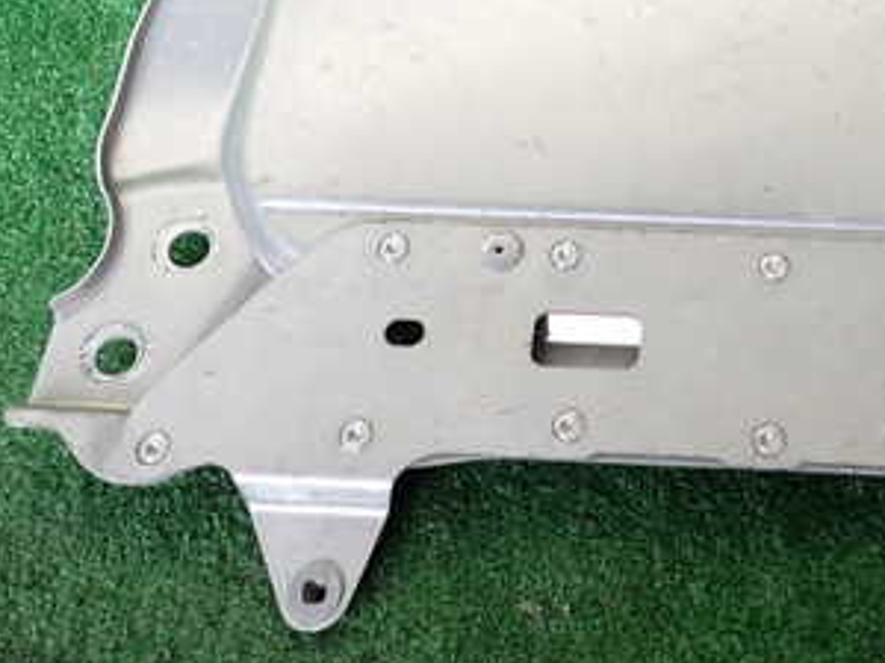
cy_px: 91
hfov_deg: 36.7
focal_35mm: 50
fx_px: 1278
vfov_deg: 28.2
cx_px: 729
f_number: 2
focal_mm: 4.5
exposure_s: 1/125
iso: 100
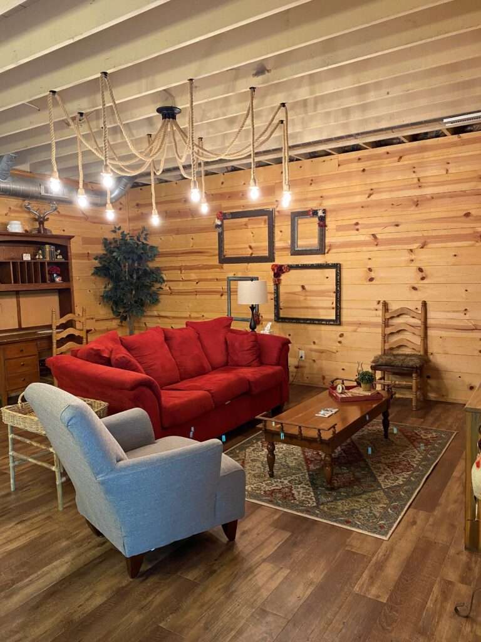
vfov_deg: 67.3
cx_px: 240
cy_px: 321
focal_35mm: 26
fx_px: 482
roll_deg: +2.0
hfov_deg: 53.1
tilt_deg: -4.3
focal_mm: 4.25
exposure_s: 1/60
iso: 400
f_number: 1.8
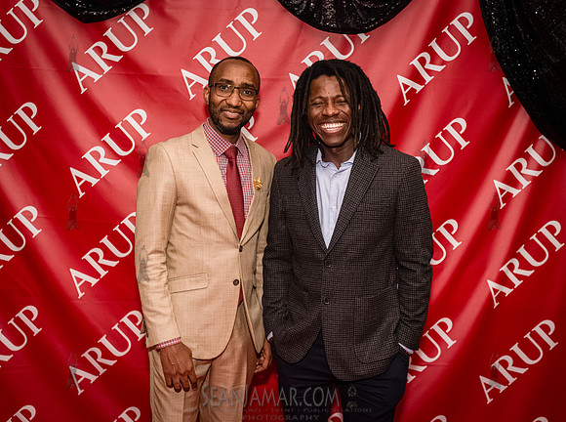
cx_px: 266
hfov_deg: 44.4
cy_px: 187
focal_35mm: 43
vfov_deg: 33.8
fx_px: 693
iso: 8000
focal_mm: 35
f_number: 5
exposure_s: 1/400
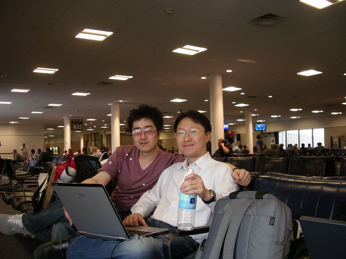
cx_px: 173
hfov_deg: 52.6
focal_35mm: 35
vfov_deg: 40.7
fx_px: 350
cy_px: 130
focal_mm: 5.8
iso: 160
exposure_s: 1/15
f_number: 2.6
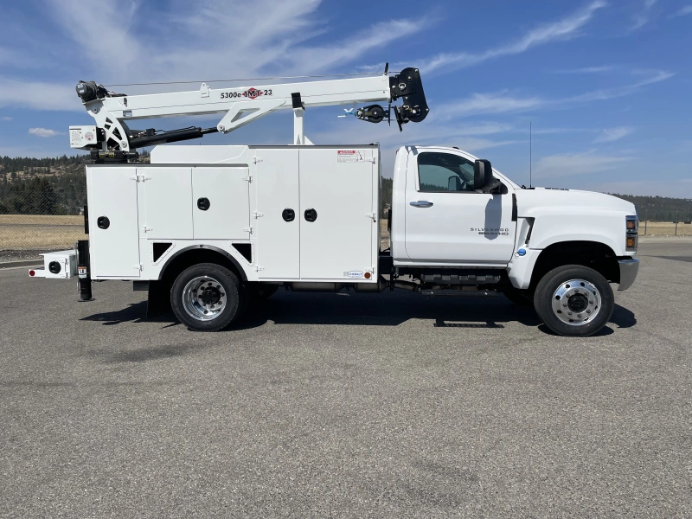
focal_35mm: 26
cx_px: 346
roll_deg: -0.9
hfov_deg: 67.3
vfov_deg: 53.1
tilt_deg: -5.3
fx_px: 520
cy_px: 260
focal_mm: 4.2
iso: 32
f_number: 1.6
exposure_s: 1/9091
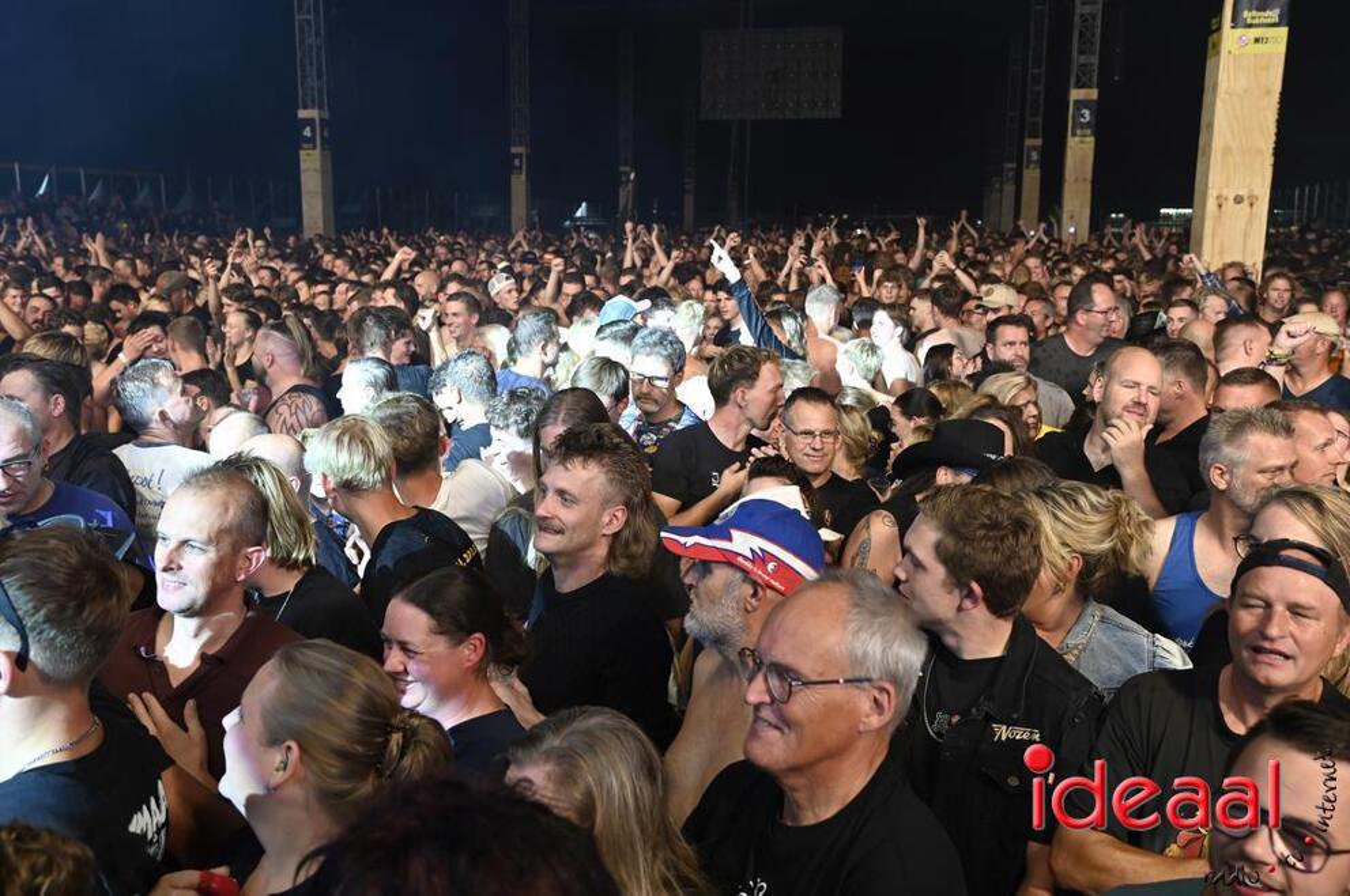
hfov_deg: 58.8
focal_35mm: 32
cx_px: 675
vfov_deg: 41.0
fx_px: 1199
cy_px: 448
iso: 1250
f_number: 5
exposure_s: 1/100
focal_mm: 32
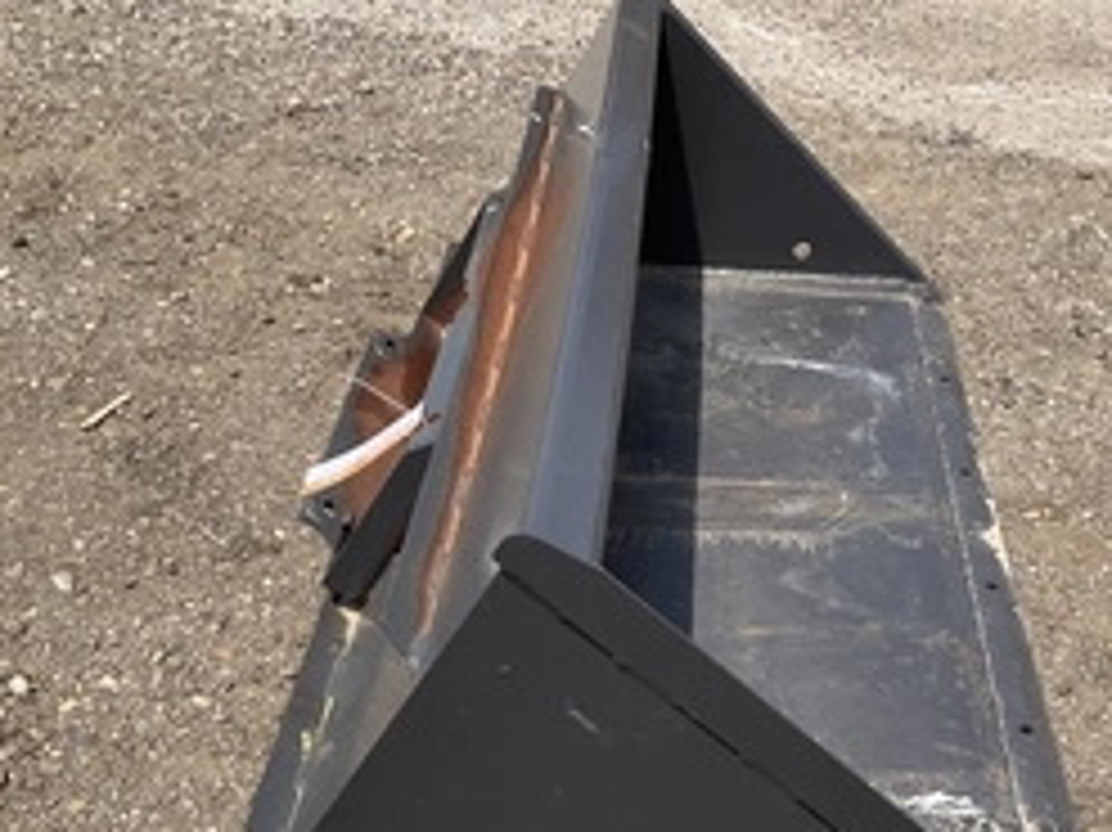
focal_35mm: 47
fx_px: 1509
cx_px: 684
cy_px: 580
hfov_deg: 40.2
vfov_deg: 30.5
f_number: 1.8
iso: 25
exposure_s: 1/1490
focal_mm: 3
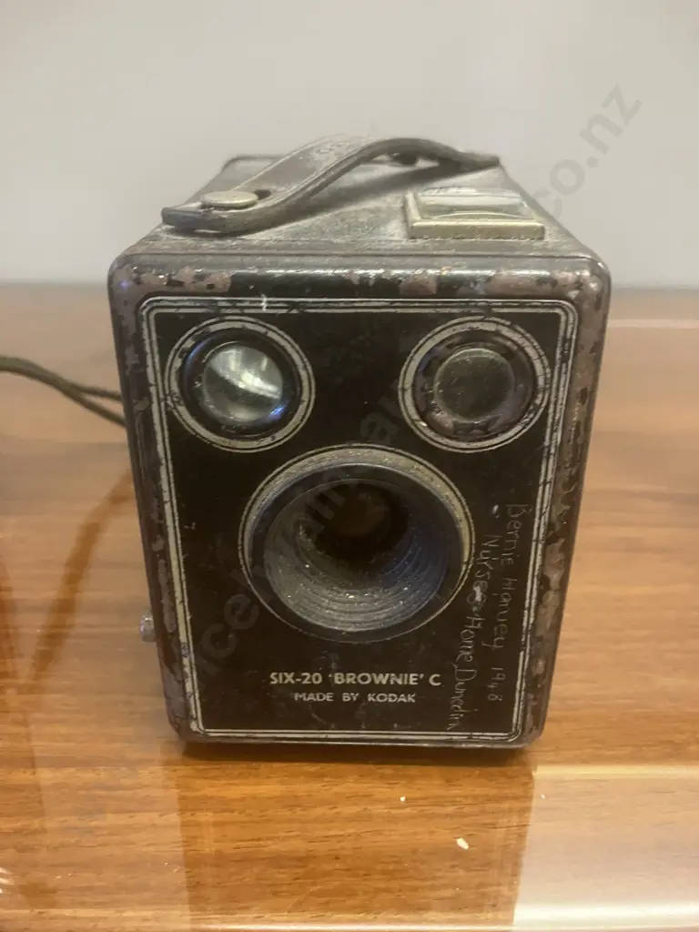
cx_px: 350
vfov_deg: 63.4
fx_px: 754
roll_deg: +0.3
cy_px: 466
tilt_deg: -24.5
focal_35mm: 28
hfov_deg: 49.7
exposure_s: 1/33
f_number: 1.8
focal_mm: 3.99
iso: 400
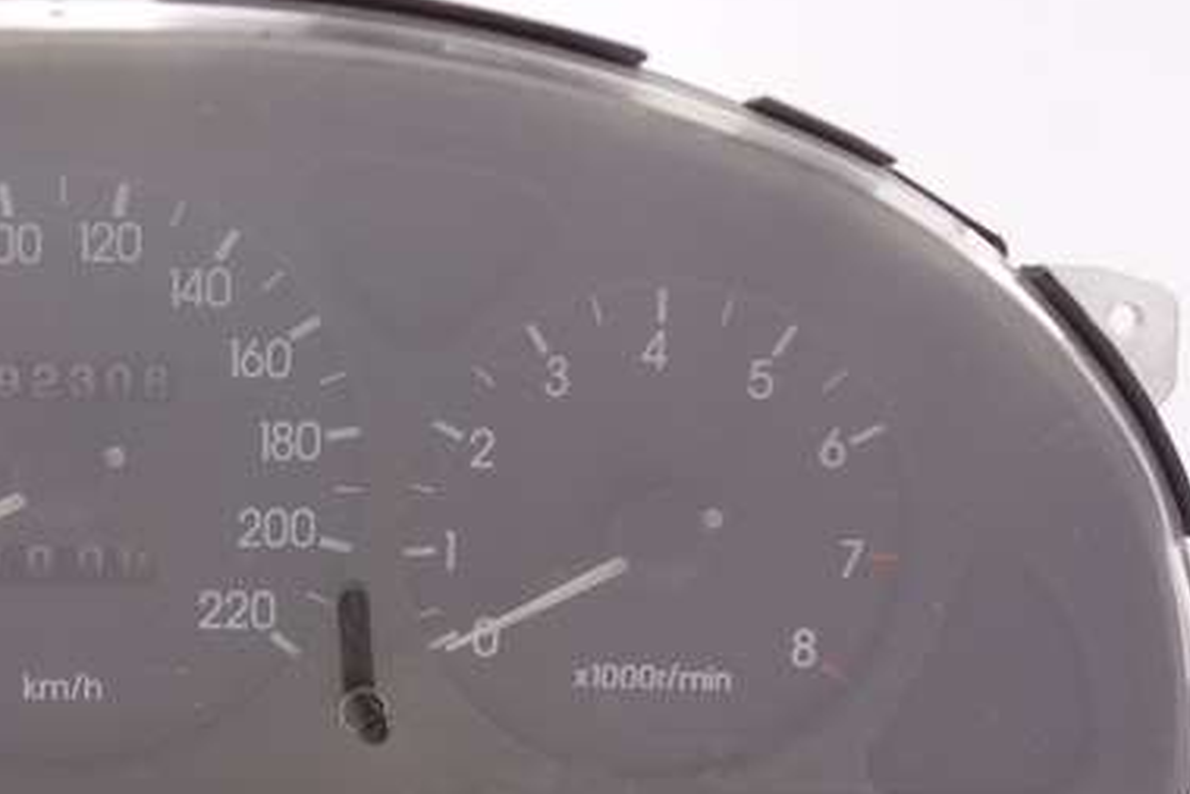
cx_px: 69
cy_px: 552
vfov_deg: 17.7
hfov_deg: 25.3
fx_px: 2546
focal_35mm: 77
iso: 160
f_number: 2.8
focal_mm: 14.23
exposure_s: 1/40
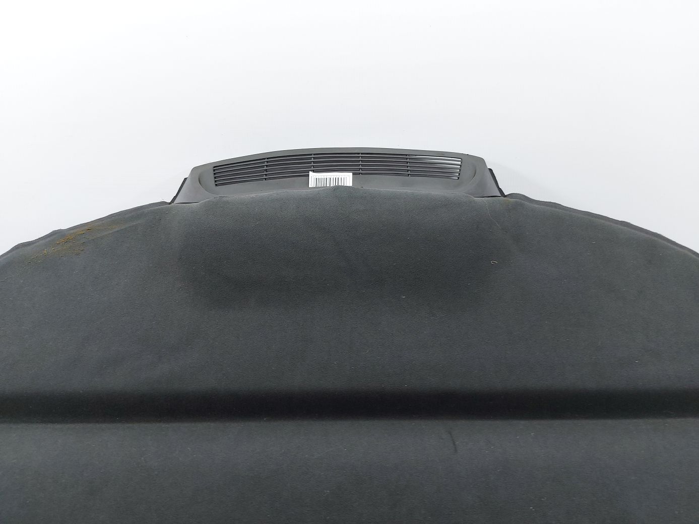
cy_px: 262
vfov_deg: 56.8
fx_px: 485
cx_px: 350
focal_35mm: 24
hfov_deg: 71.6
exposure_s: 1/50
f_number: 1.8
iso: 64
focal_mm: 5.23
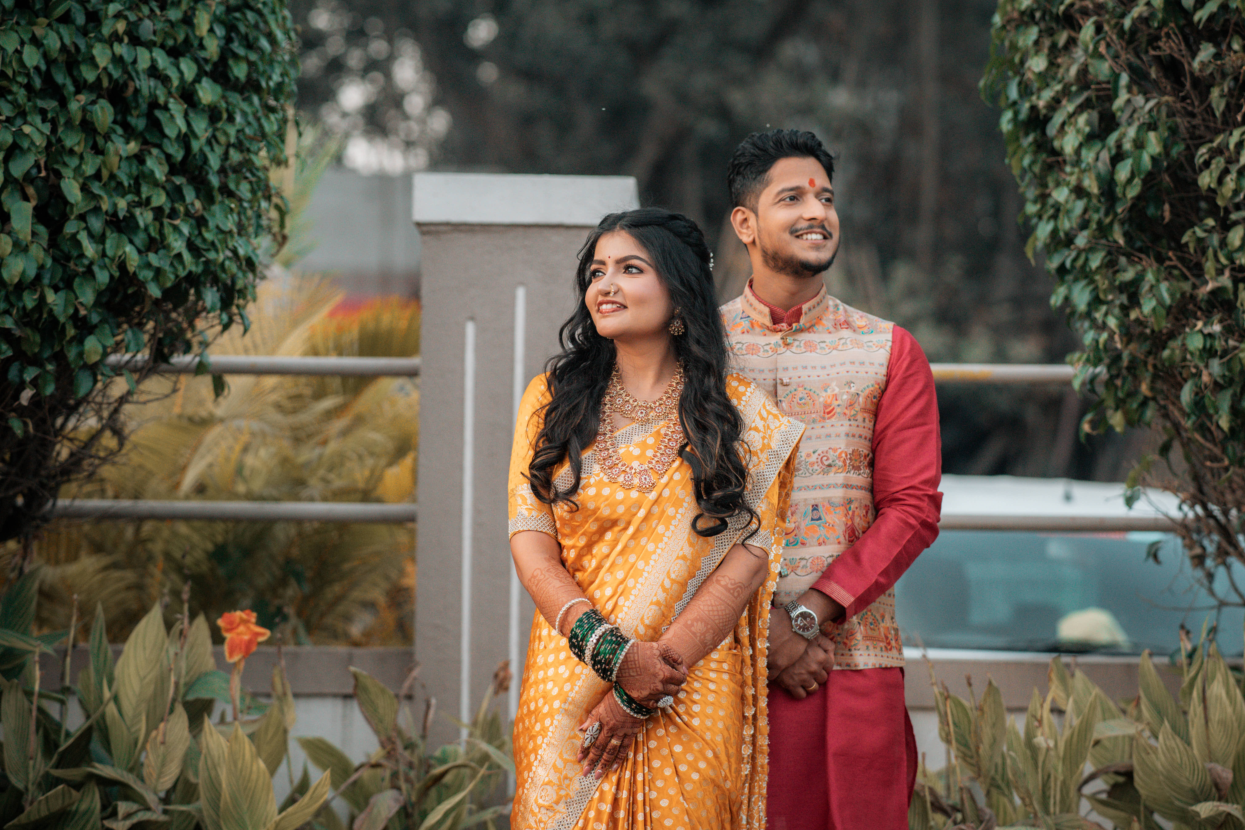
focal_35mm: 101
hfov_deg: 20.2
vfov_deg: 13.5
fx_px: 3493
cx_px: 712
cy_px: 346
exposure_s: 1/640
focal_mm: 85
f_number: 2.2
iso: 1250
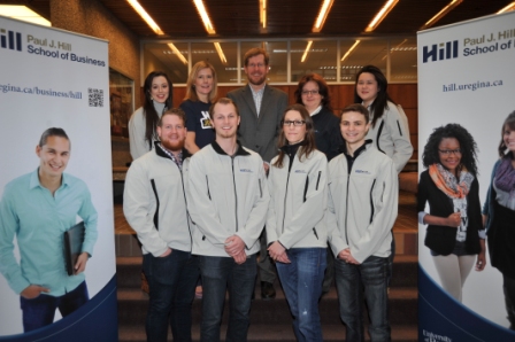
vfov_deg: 37.8
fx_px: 500
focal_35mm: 35
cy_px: 171
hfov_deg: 54.5
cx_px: 258
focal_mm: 35
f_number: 6.3
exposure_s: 1/60
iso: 500
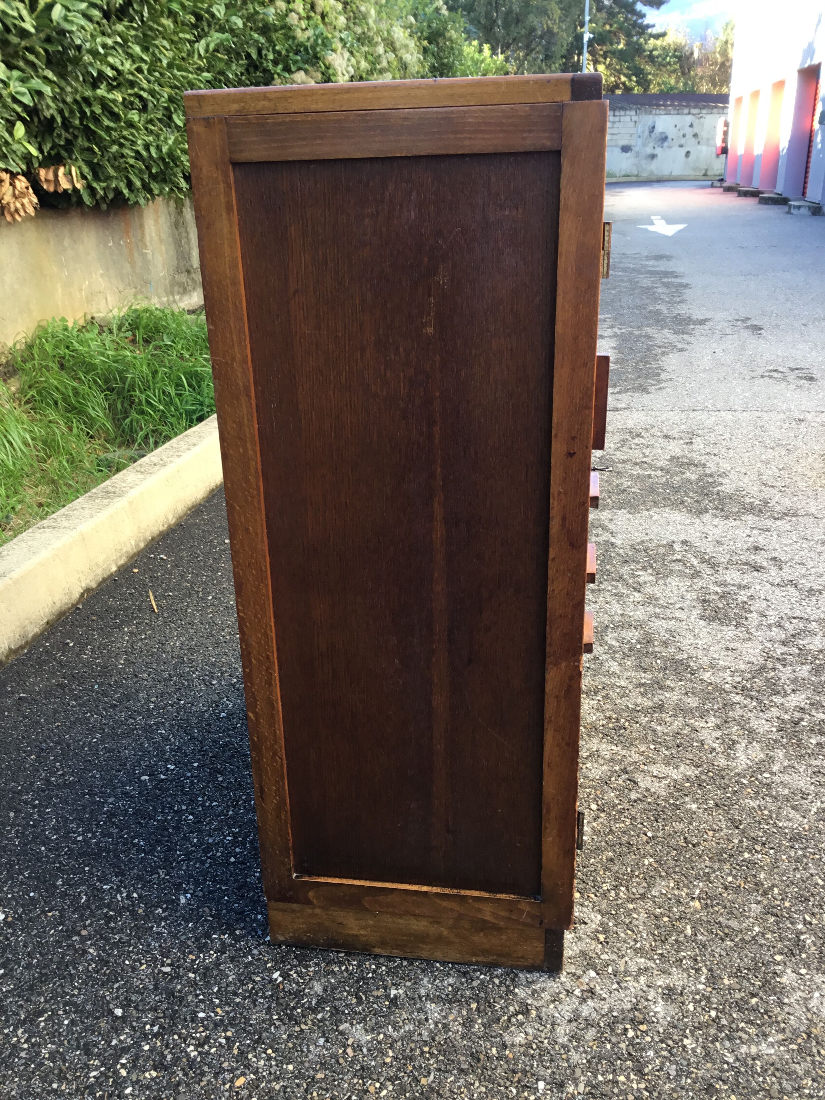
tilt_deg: -21.4
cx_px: 412
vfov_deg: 58.4
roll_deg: +0.8
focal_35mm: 31
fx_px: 985
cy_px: 550
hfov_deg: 45.4
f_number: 2.4
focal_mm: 3.3
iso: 25
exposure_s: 1/50
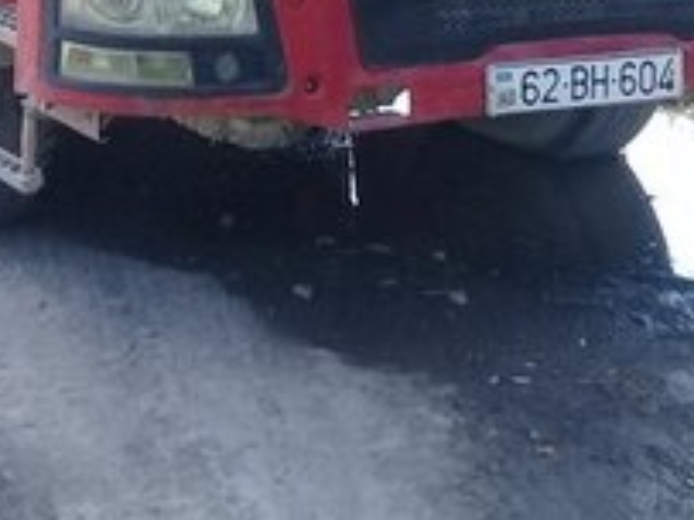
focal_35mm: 101
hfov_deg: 19.3
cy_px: -320
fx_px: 2024
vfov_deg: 13.5
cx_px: 178
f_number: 2.2
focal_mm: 3.3
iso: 50
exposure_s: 1/212
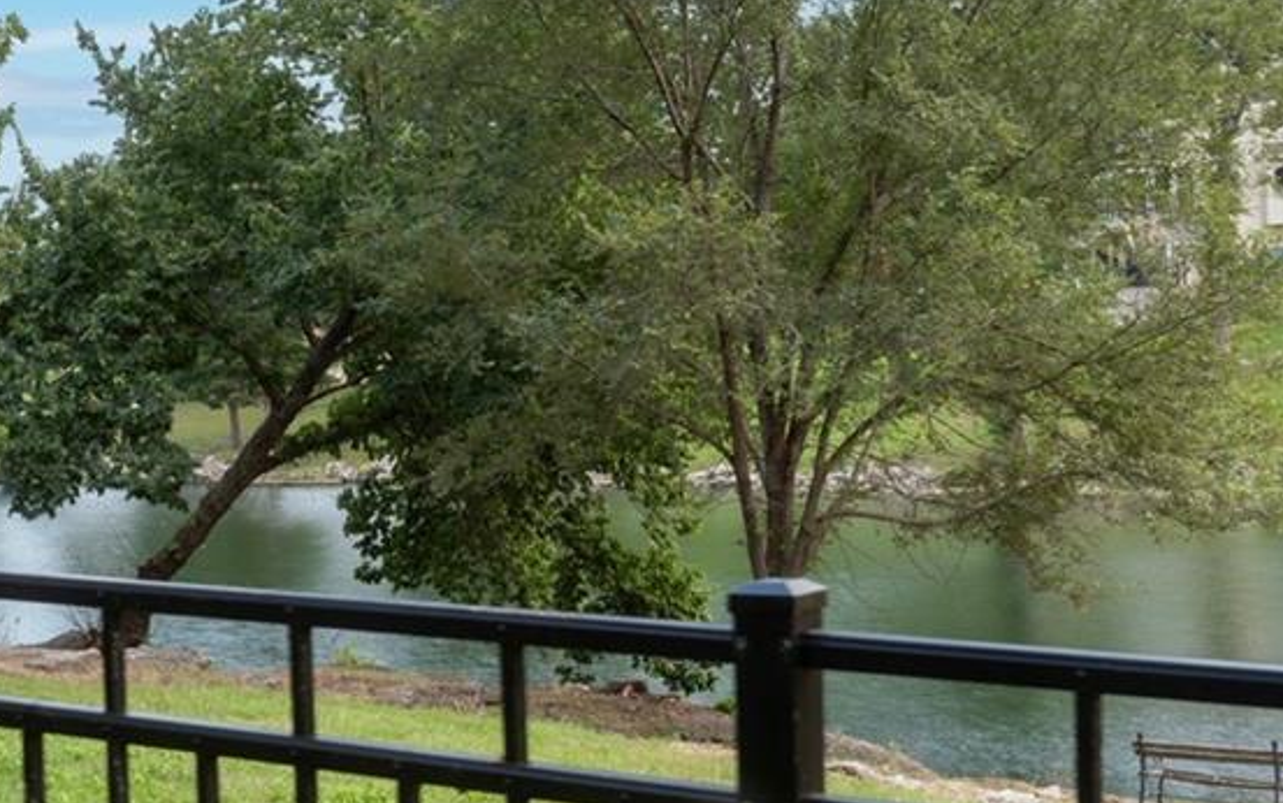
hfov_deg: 31.1
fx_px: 2308
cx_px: 617
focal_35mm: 66
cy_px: 522
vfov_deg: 19.7
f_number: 16
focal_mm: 35
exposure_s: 1.6
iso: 50
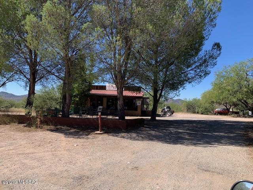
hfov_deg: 67.3
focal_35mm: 26
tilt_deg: +3.2
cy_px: 95
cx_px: 126
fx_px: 190
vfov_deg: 53.1
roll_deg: -3.6
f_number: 1.8
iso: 25
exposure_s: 1/1350
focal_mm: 4.25
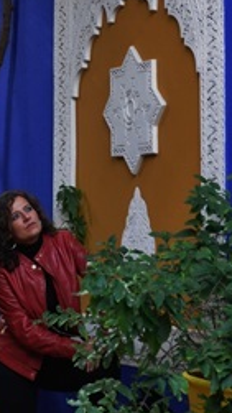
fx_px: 1511
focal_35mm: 138
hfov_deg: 8.8
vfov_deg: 15.4
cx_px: 26
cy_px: 39
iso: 320
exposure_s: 1/30
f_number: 5.6
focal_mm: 34
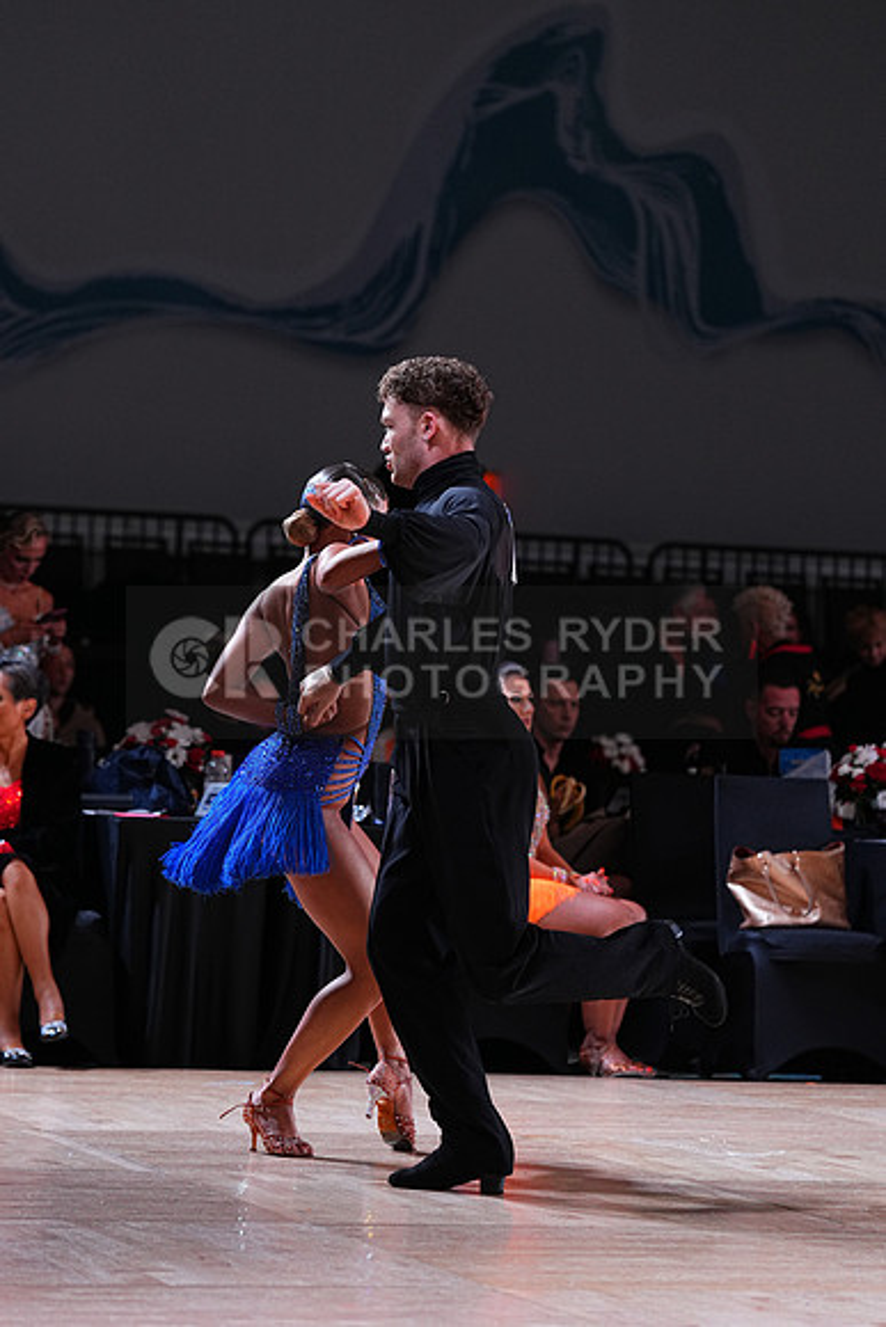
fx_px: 5165
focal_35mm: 140
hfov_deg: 9.8
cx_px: 443
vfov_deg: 14.7
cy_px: 664
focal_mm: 140
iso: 1250
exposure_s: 1/250
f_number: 4
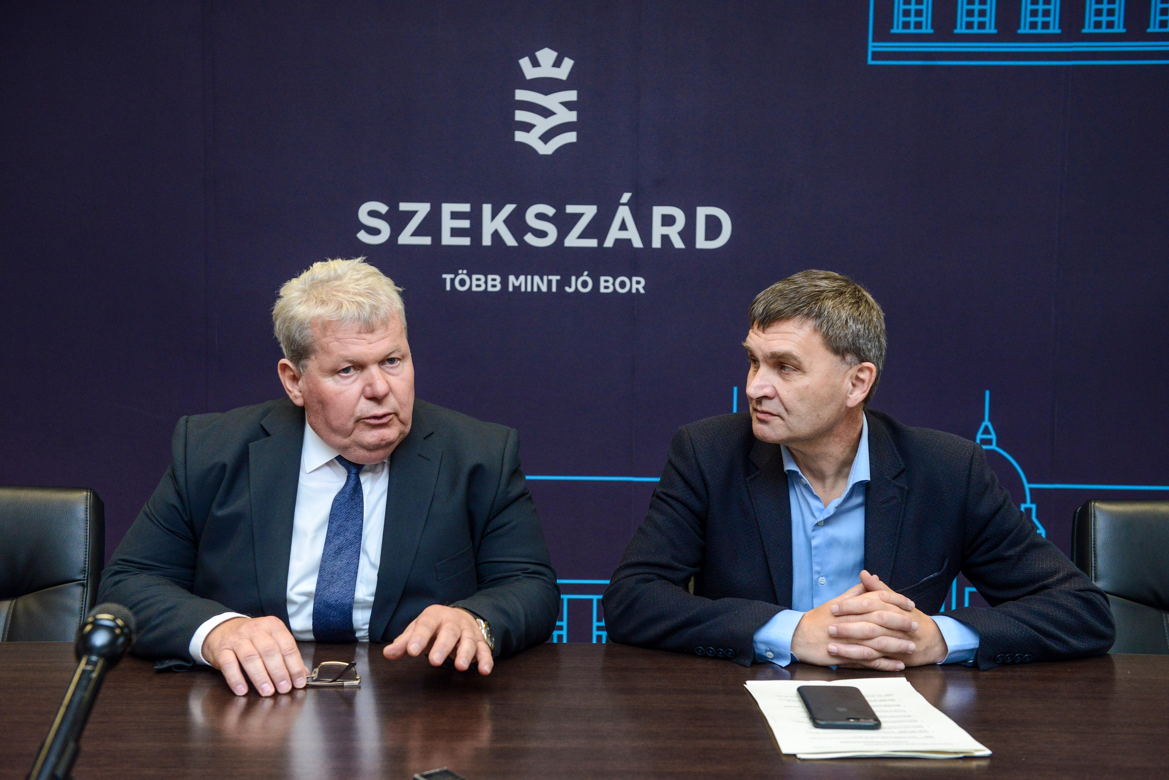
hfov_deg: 44.5
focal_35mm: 44
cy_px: 390
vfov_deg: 30.5
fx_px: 1429
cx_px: 584
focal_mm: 44
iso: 1600
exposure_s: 1/250
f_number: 5
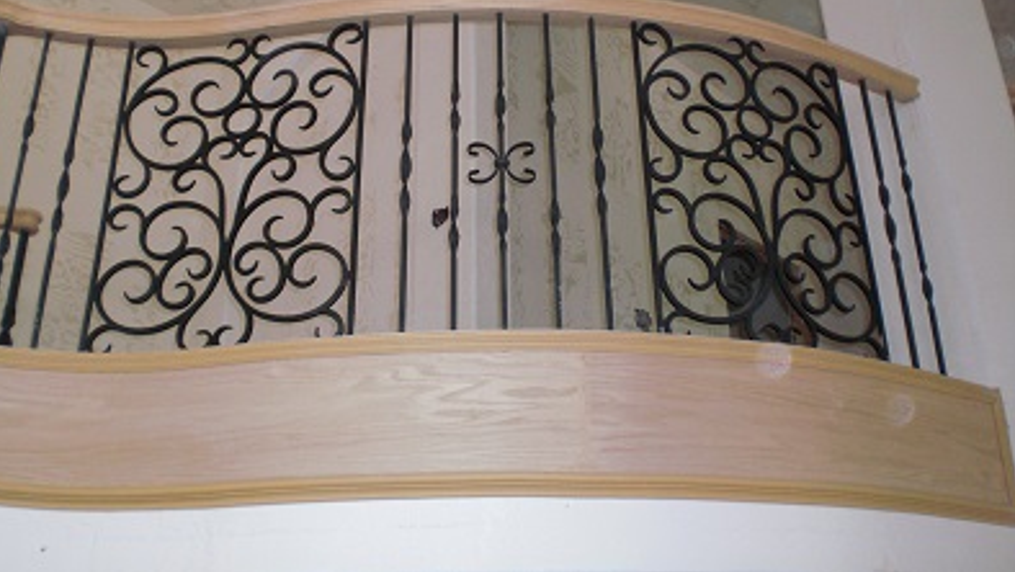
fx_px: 1131
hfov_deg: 48.3
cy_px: 193
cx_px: 502
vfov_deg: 28.2
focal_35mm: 42
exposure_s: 1/60
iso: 200
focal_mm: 6.3
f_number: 3.1
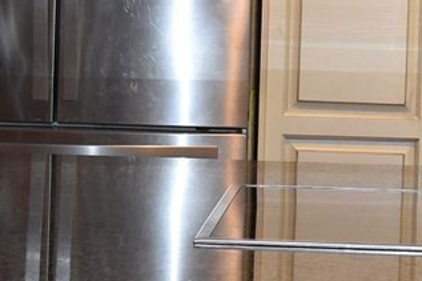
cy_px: 49
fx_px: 2615
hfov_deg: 9.2
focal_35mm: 223
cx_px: 342
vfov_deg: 6.1
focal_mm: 23
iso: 400
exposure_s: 1/80
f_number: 3.8
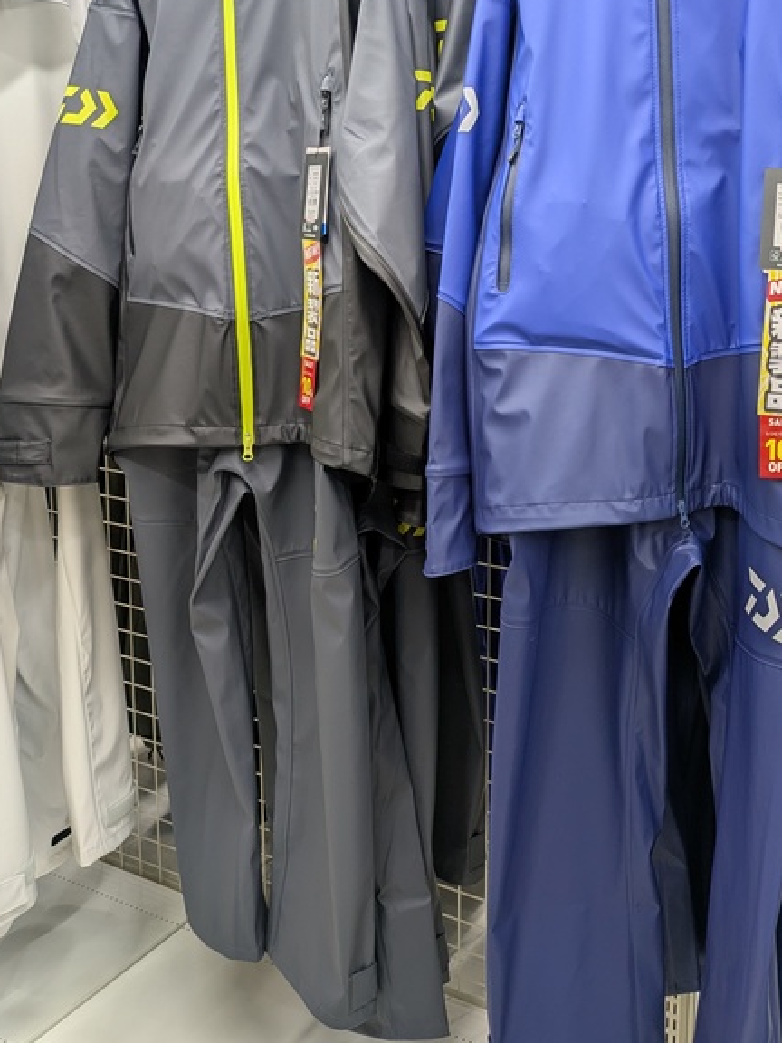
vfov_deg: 49.5
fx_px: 1114
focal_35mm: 37
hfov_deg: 38.0
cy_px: 368
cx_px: 554
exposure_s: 1/100
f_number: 1.89
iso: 95
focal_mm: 5.43
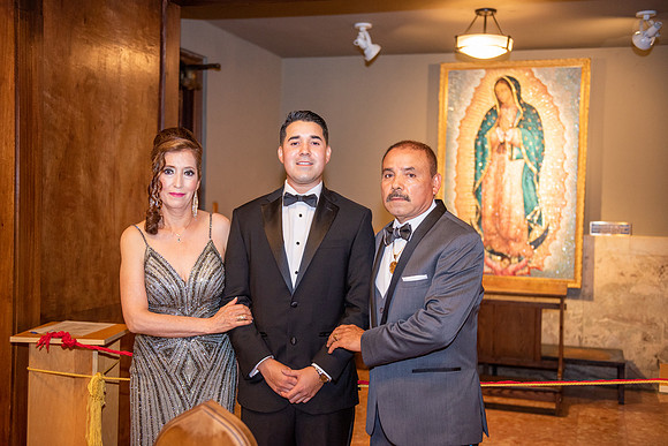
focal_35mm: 45
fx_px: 835
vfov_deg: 29.9
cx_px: 334
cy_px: 223
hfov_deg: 43.6
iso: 800
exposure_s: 1/250
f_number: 2.8
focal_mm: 42
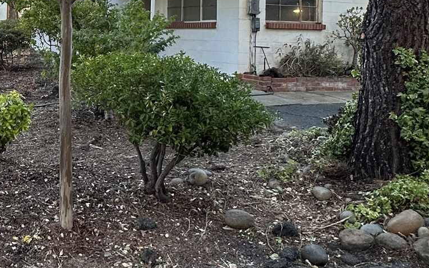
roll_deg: -2.2
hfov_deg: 41.1
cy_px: 28
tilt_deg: +1.4
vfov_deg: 27.6
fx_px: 526
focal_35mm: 45
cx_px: 49
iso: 50
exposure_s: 1/99
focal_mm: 2.22
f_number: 2.2
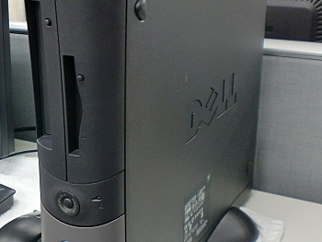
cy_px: 140
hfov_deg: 29.0
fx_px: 596
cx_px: 31
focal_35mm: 64
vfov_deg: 22.9
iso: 200
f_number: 3.1
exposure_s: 1/60
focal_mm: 6.3
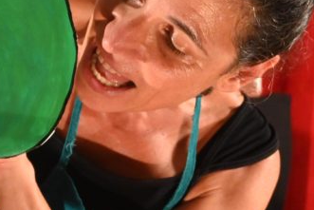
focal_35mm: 163
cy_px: 30
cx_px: -11
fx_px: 1418
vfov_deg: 8.4
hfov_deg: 12.5
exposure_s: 1/80
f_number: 5.3
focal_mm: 35
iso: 3200
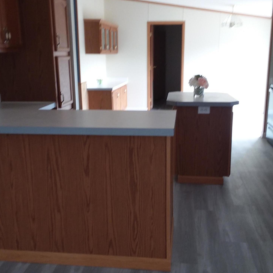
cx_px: 146
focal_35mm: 35
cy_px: 134
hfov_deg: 47.2
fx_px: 312
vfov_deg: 47.2
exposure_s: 1/30
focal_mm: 2.47
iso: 64
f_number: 1.9
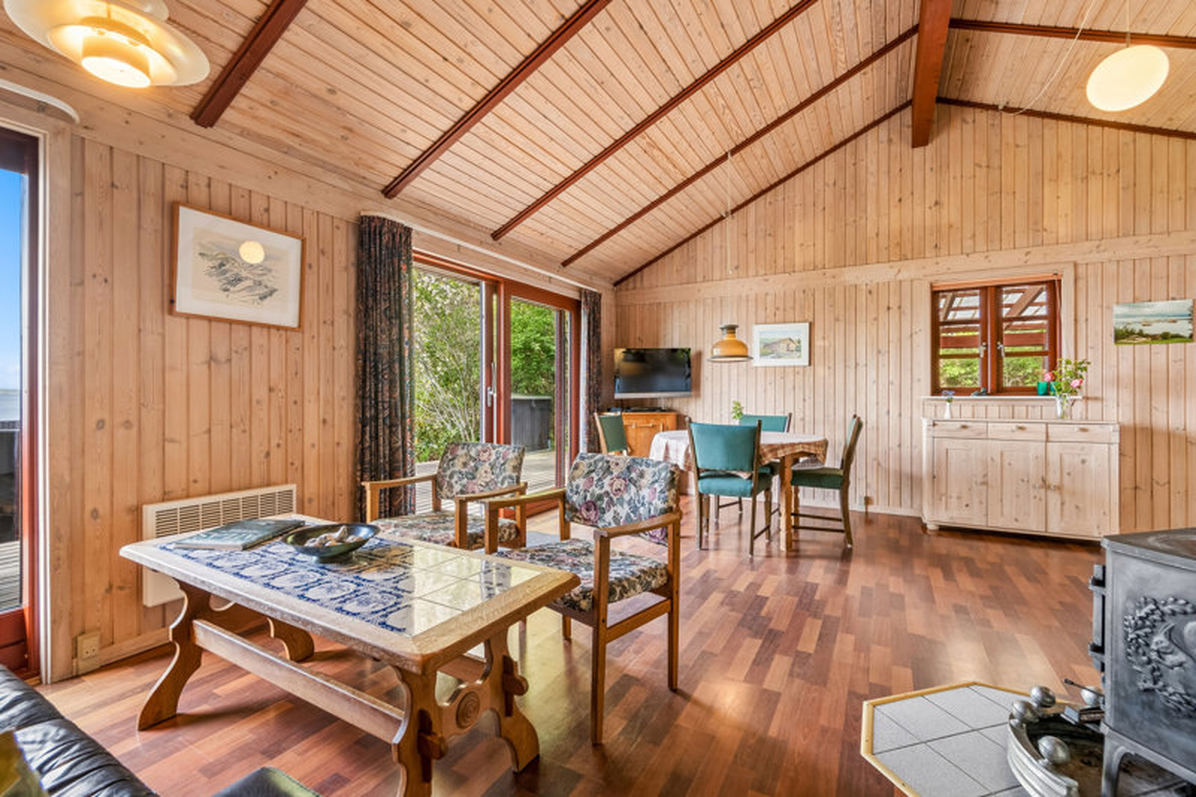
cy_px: 398
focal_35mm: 15
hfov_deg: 100.4
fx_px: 498
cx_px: 598
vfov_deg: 77.3
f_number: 8
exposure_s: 1/20
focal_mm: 10
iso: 200
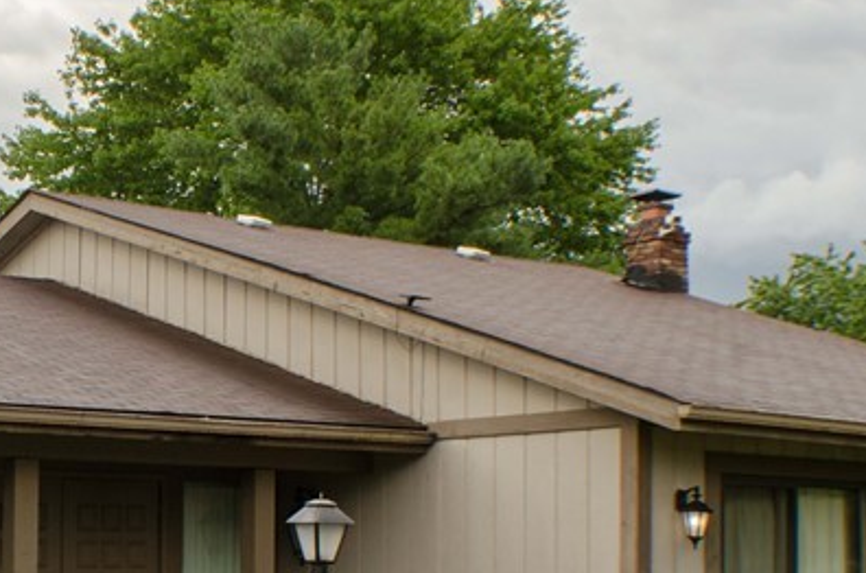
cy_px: 434
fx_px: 2376
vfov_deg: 13.7
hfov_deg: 19.9
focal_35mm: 99
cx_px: -27
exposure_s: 1/125
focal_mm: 24
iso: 140
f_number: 11
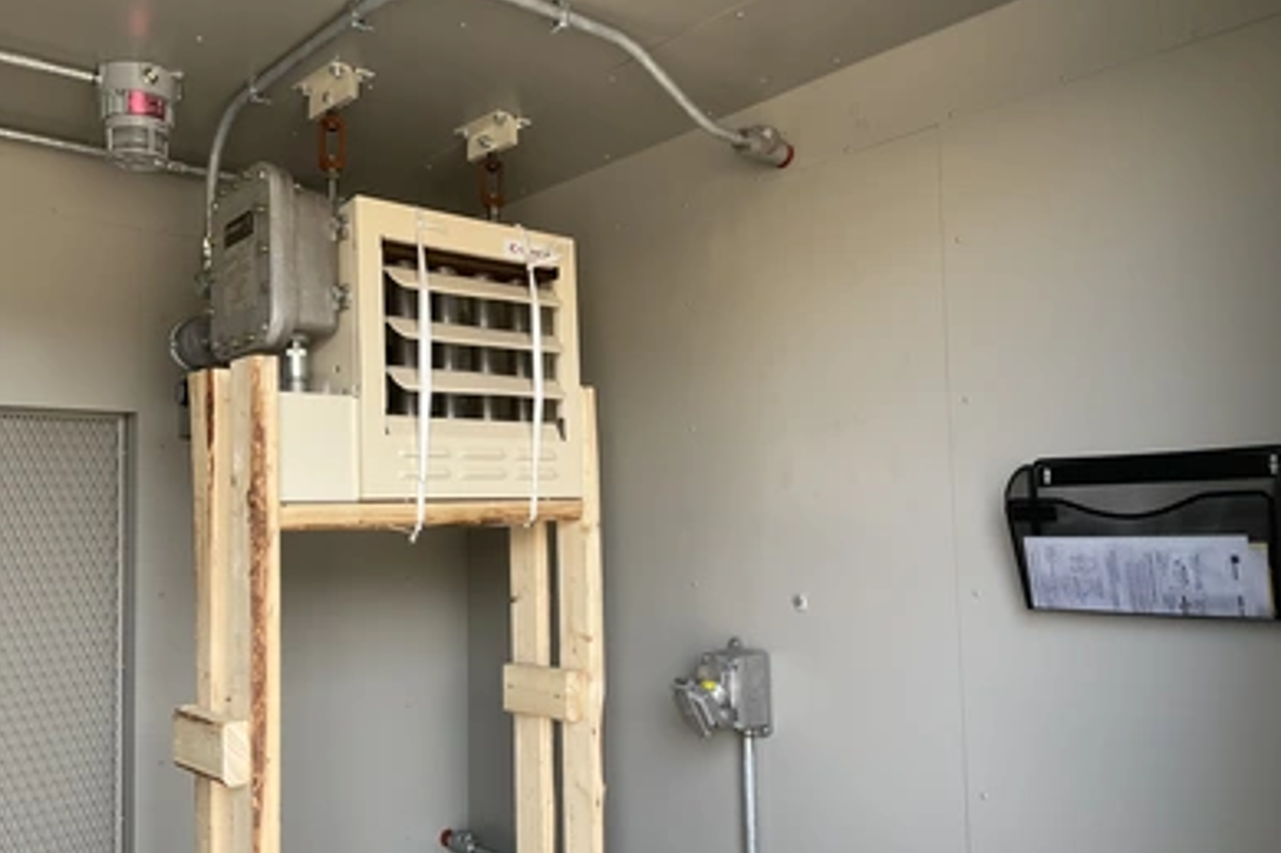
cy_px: 451
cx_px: 629
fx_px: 1103
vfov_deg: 42.3
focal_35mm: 31
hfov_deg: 60.3
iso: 32
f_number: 1.8
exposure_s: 1/122
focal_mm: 3
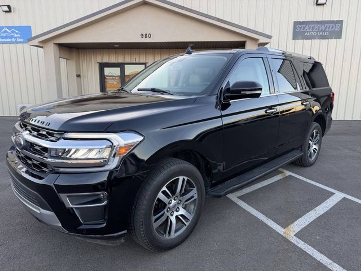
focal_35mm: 24
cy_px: 136
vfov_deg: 56.8
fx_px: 250
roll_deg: -0.7
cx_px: 180
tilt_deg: -9.7
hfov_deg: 71.6
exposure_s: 1/298
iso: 80
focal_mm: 6.76
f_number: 1.78
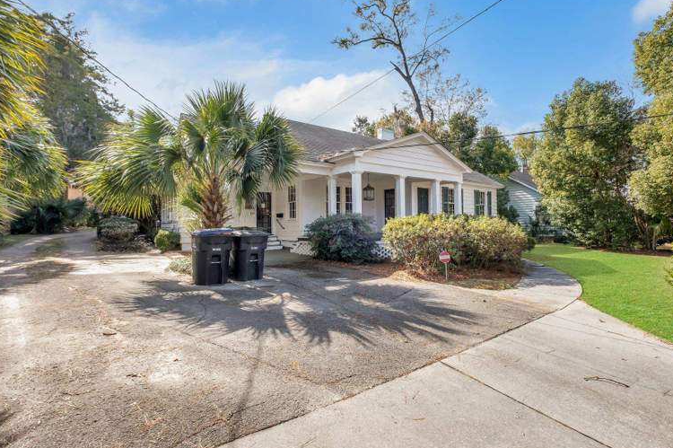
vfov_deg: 73.7
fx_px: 299
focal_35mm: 16
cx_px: 355
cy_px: 226
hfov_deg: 96.7
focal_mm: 10
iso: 250
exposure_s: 1/250
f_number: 8
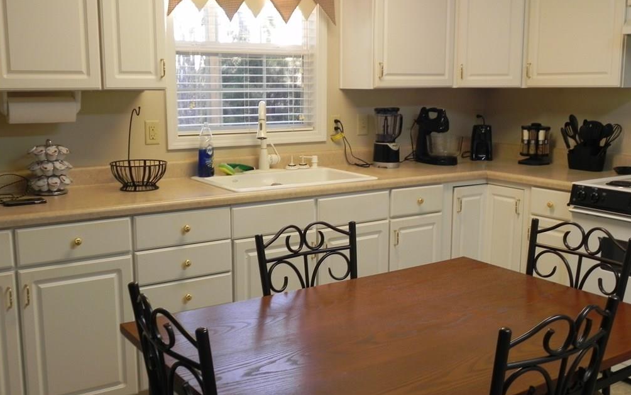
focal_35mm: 40
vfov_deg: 32.0
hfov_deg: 49.3
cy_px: 199
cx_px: 316
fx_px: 688
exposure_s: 1/30
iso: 177
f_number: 3.2
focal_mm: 6.6
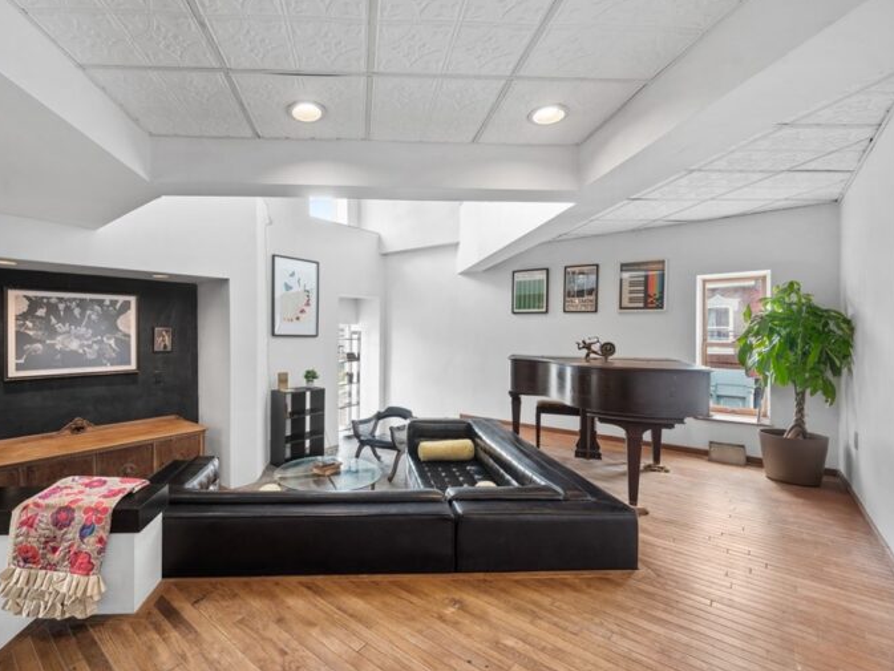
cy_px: 327
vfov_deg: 78.1
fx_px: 413
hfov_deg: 93.5
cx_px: 368
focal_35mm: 16
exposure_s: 1/1.25
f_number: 8
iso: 400
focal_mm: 14
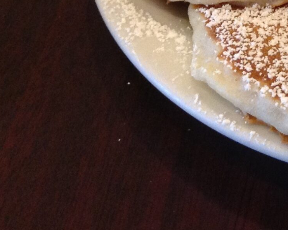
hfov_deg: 15.6
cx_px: 464
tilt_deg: -40.1
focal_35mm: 111
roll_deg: -1.9
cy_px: -135
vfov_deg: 13.0
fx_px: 946
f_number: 2.4
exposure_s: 1/24
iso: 100
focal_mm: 3.3
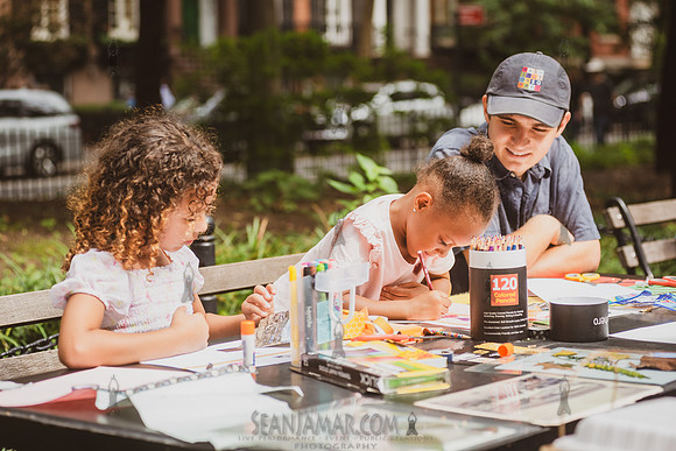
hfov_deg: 25.4
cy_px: 226
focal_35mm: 80
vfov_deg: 17.1
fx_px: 1503
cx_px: 338
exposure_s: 1/640
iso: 400
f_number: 4
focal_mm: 80
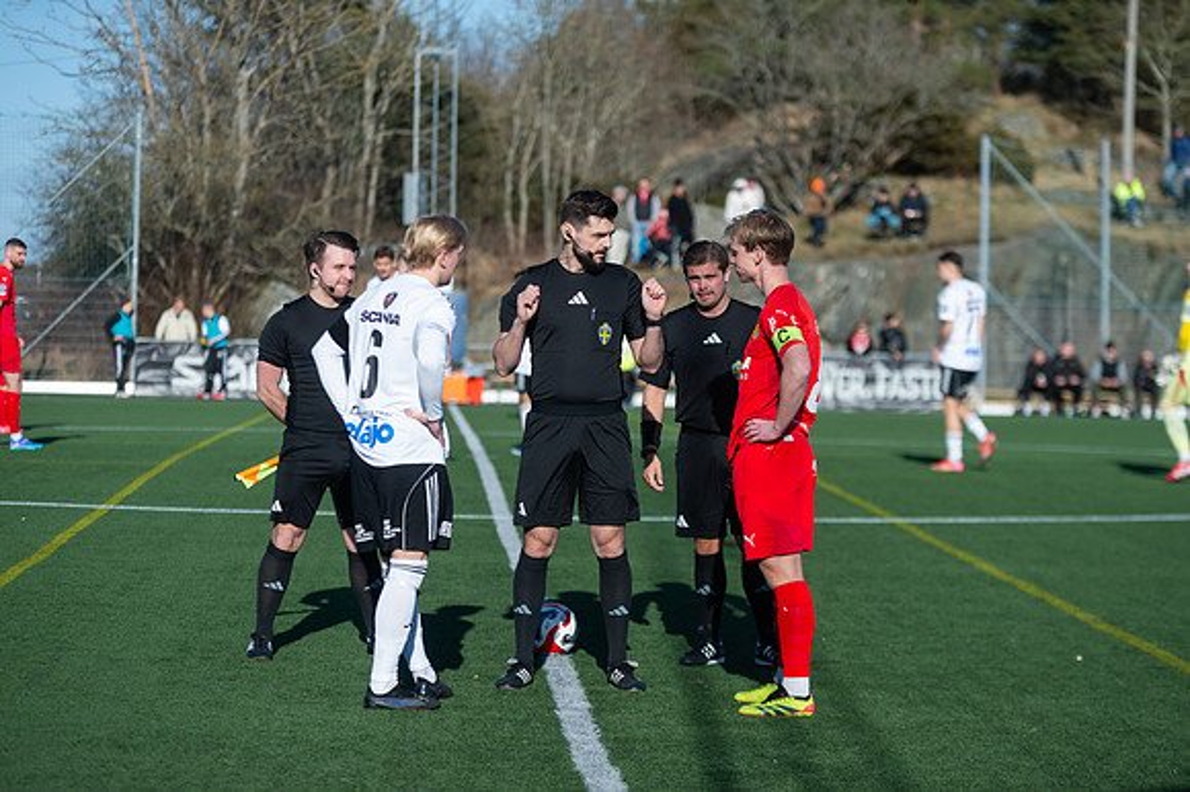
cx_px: 595
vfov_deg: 11.2
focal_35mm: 122
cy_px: 396
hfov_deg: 16.8
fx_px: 4030
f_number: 3.2
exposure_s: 1/1600
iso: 100
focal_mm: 122
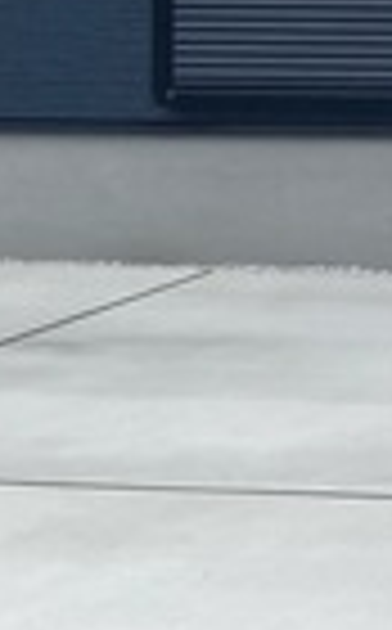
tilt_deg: -0.5
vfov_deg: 15.0
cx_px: 1428
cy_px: -68
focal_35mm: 136
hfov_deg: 7.5
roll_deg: -0.3
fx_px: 2334
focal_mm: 3.99
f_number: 1.8
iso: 20
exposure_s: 1/1473
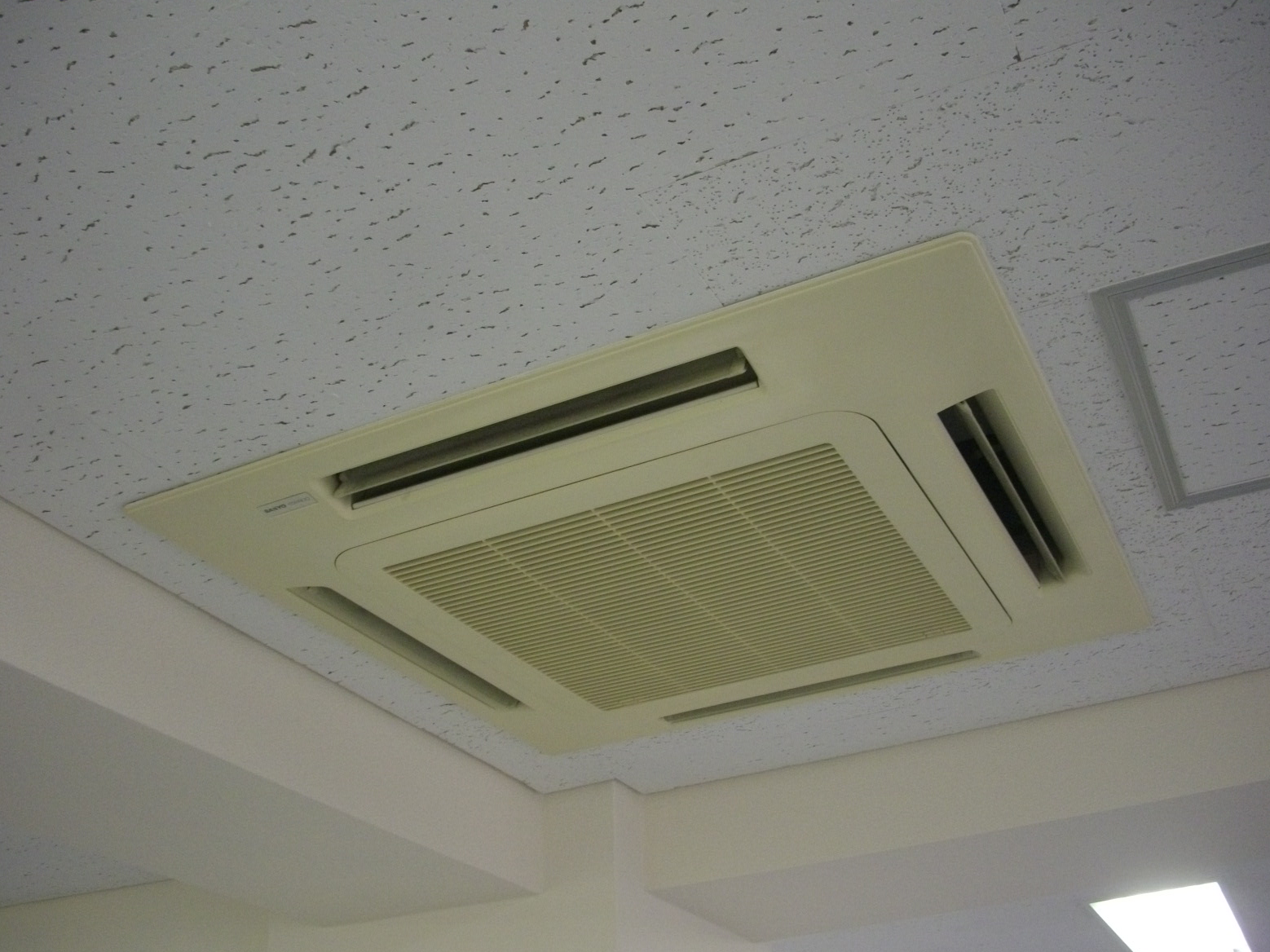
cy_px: 485
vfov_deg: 37.7
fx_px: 1394
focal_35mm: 38
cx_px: 626
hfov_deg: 49.0
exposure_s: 1/80
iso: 200
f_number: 2.8
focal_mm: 6.2
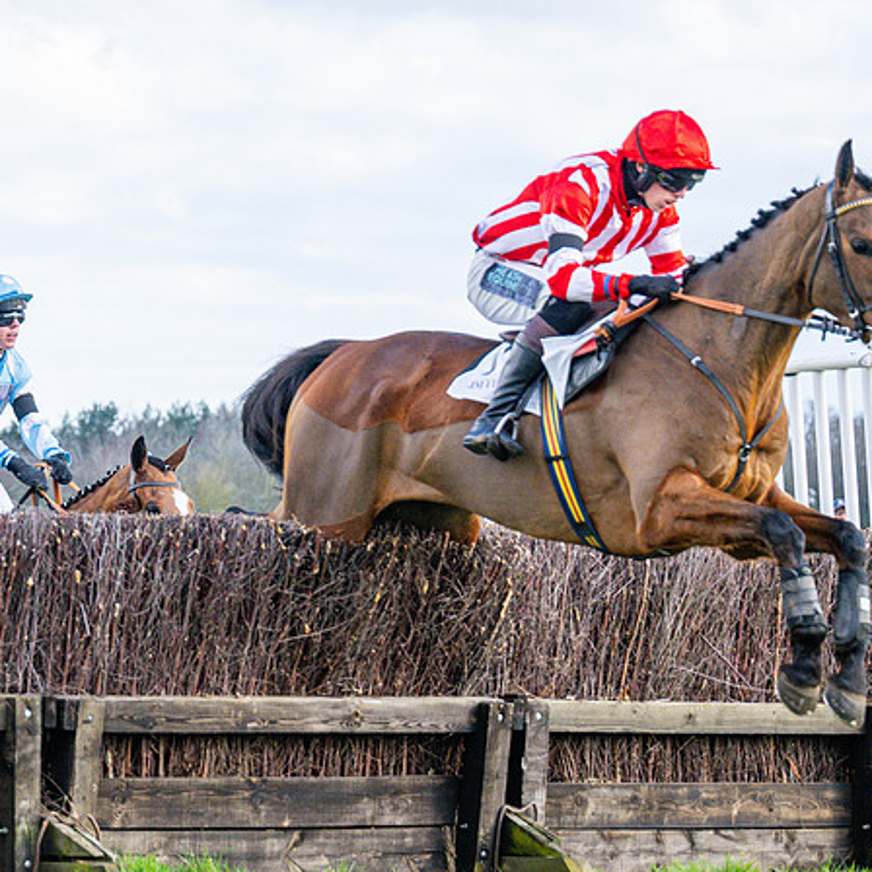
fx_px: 5643
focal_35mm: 198
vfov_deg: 8.8
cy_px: 360
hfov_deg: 8.7
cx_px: -192
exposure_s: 1/2000
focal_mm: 88
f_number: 4
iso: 640
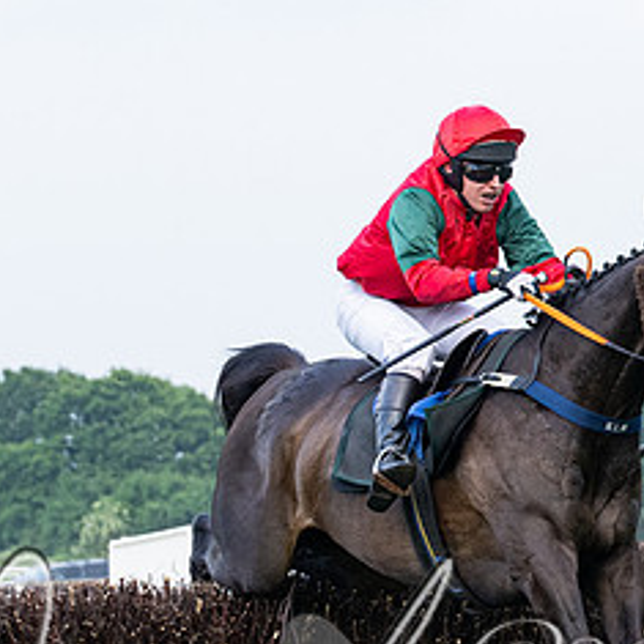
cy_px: 545
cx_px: 572
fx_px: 5325
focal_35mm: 253
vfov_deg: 6.9
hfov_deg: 6.9
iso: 800
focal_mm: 70
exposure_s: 1/1250
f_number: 4
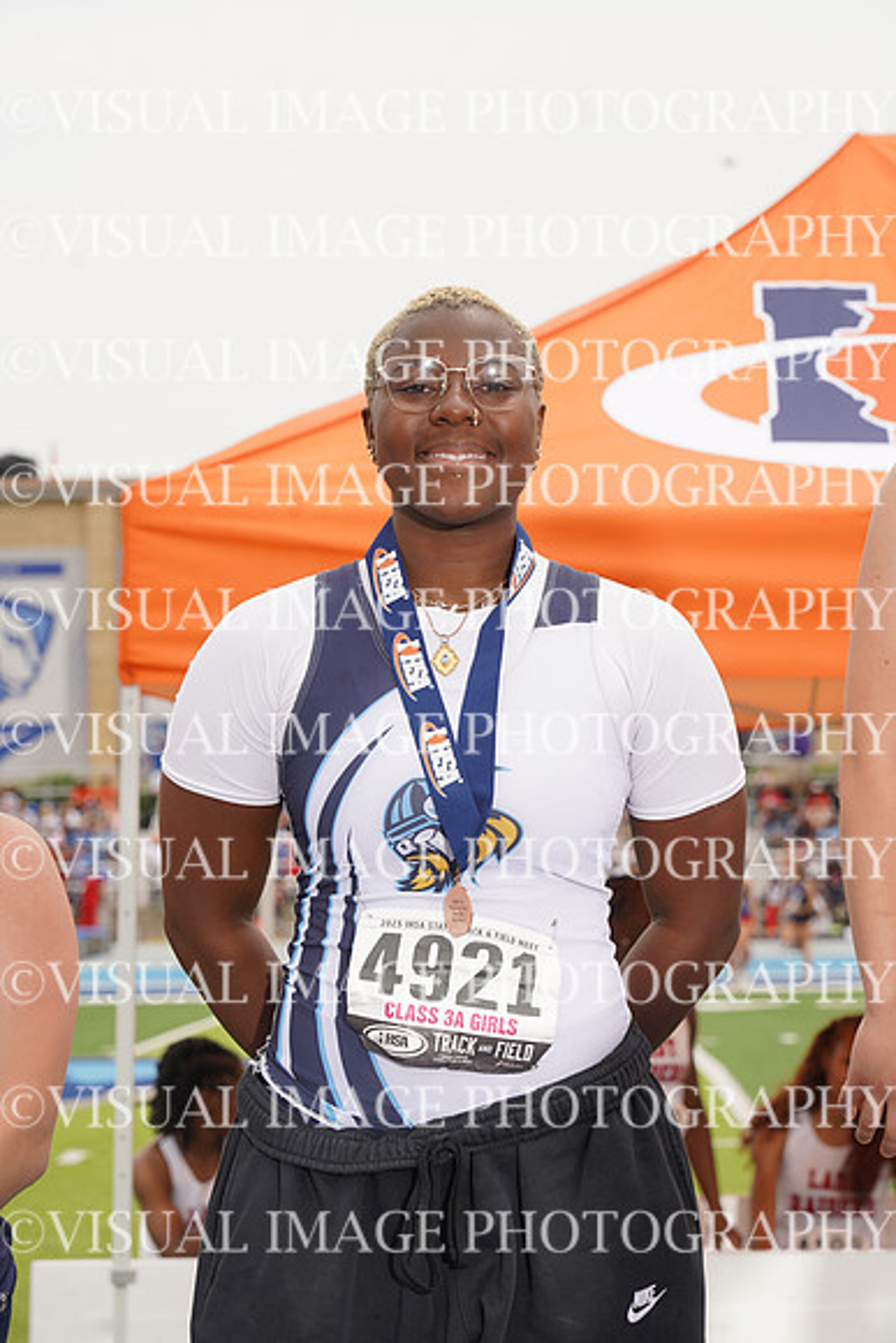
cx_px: 448
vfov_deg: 19.5
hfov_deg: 13.0
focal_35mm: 105
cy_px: 672
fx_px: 3917
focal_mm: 105
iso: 100
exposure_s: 1/200
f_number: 8
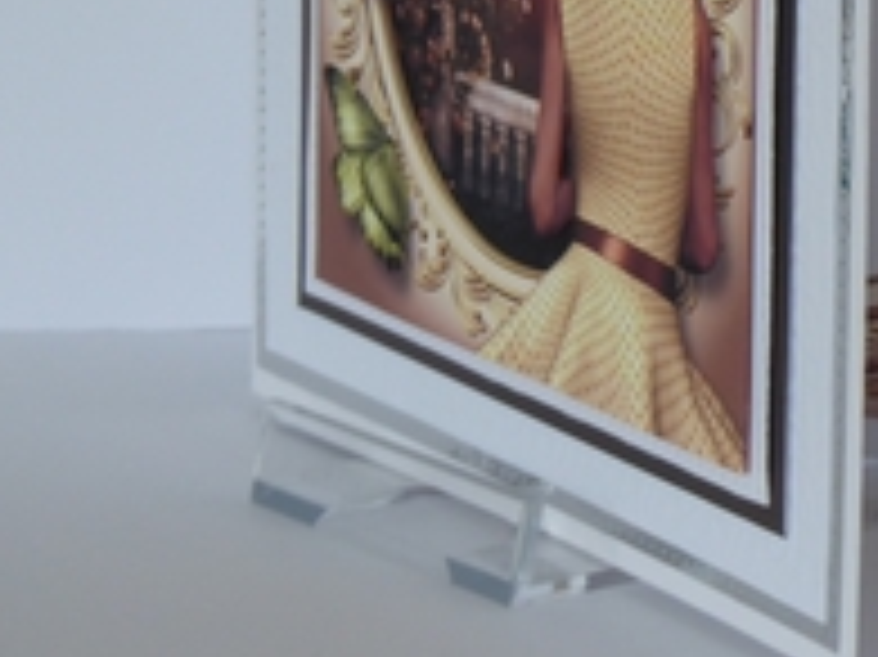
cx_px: 946
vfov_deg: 6.0
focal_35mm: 247
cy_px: -61
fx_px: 6261
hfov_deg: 8.0
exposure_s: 1/60
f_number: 5
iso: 160
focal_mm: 17.5
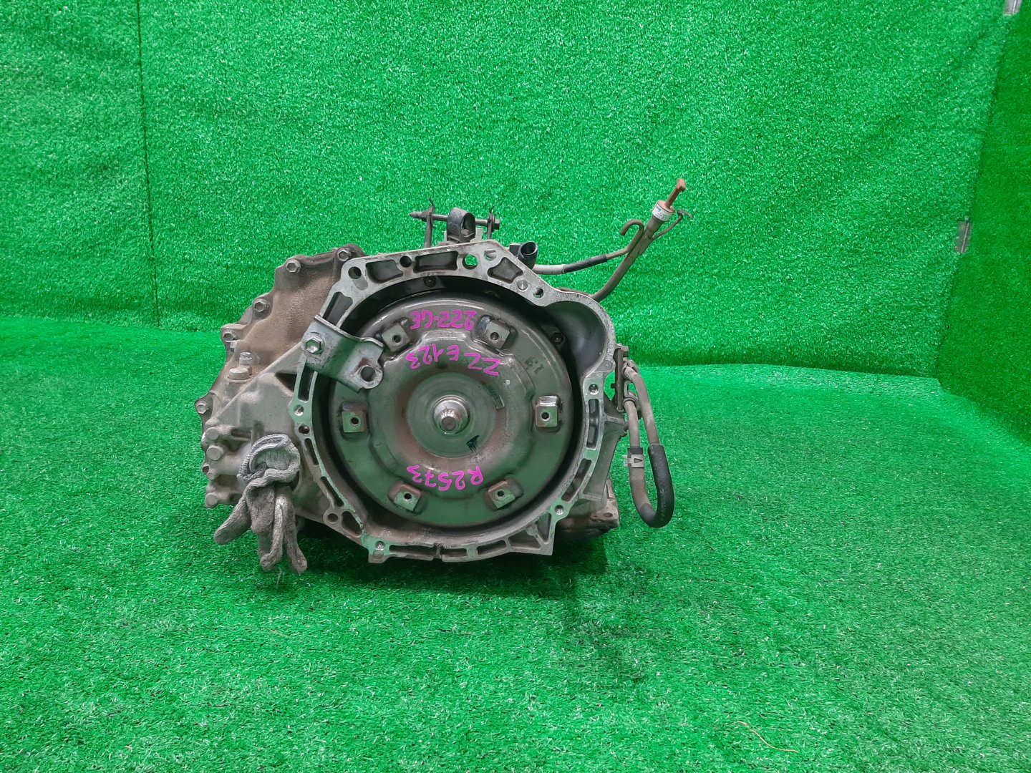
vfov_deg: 53.1
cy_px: 386
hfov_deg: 67.3
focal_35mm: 26
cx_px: 516
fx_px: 774
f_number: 1.7
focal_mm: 3.93
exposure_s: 1/50
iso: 171
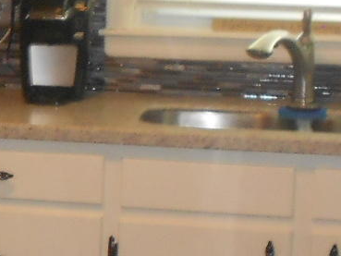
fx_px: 1587
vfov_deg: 9.2
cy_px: 152
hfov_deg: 11.6
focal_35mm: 161
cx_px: -206
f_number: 3.4
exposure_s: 1/25
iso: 200
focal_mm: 5.1
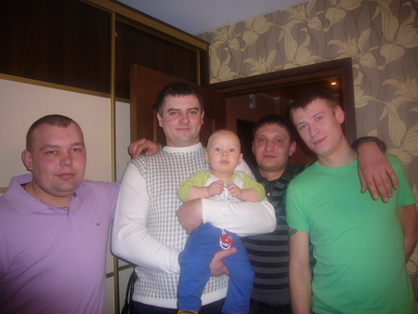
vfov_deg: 49.8
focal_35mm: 28
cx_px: 209
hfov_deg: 63.4
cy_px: 157
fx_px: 338
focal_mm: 4.6
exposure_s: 1/30
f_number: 2.8
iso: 100
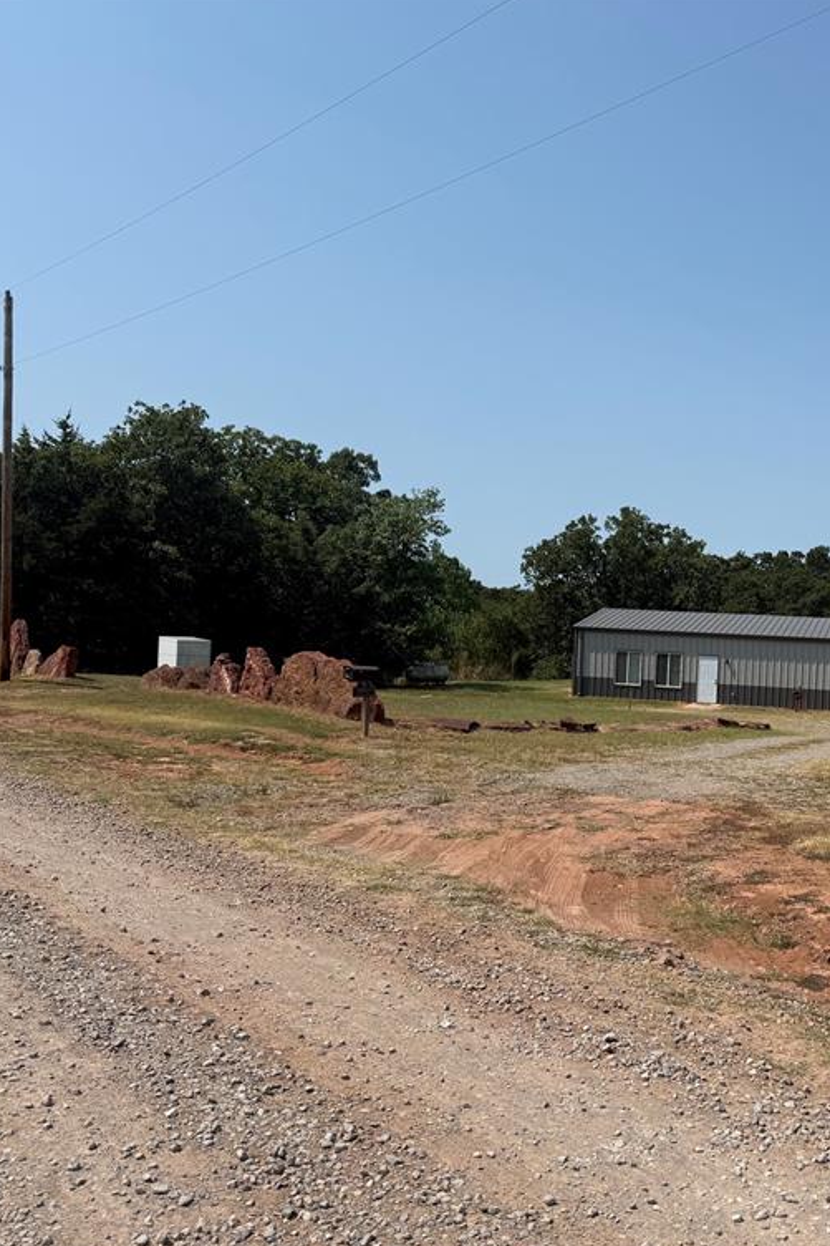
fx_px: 1176
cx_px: 673
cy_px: 626
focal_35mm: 34
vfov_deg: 55.8
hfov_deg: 37.4
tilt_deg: -0.3
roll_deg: -3.1
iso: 80
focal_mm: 6.76
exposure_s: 1/7353
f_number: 1.78
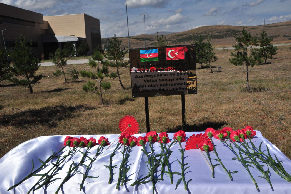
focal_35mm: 27
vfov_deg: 47.8
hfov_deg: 67.4
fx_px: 218
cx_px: 146
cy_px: 97
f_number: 16
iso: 400
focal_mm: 18
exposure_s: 1/1000
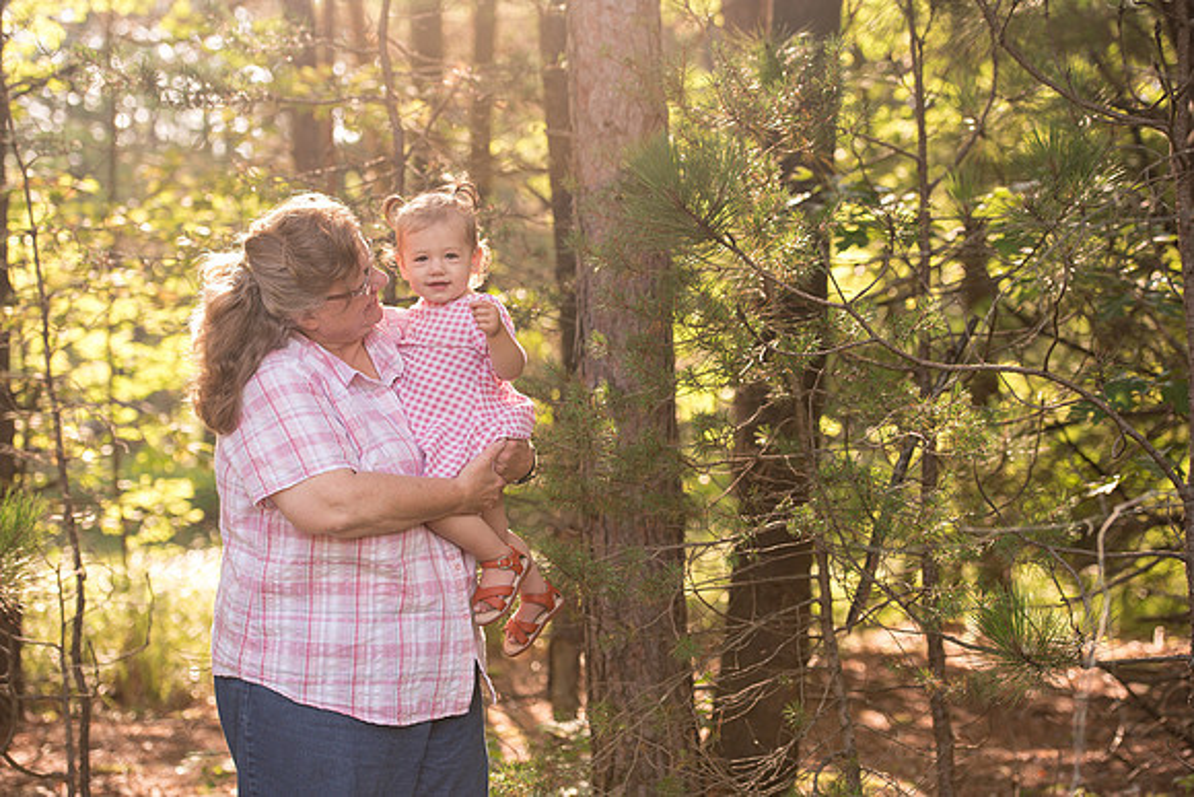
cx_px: 597
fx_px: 2720
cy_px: 398
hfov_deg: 24.8
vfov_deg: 16.7
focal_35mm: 82
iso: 400
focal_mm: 82
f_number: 3.5
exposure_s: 1/500
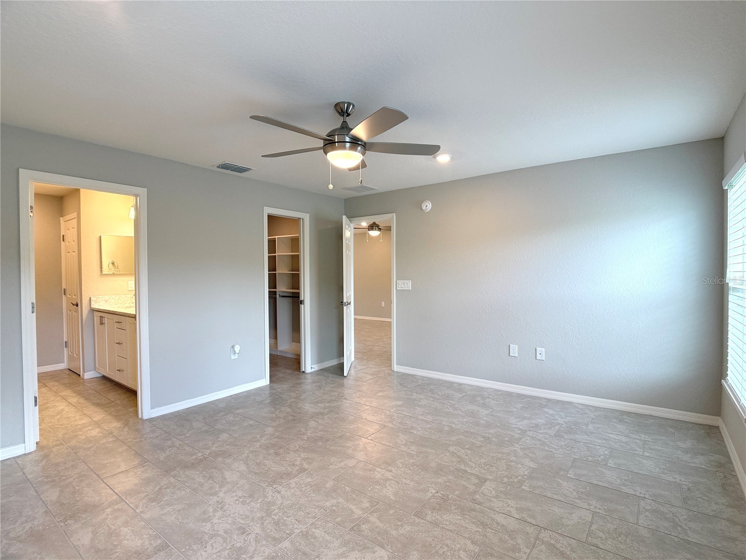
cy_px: 280
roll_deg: +0.3
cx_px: 373
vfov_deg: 56.8
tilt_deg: -0.9
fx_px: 517
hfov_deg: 71.6
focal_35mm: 24
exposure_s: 1/221
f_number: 1.78
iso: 160
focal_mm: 6.76
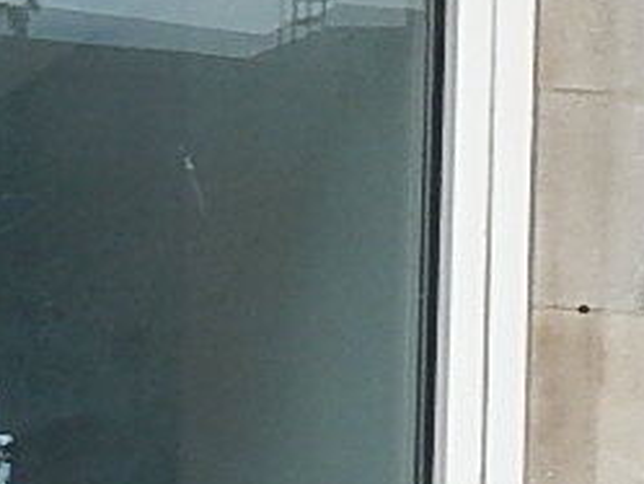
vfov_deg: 8.1
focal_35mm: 180
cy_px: 751
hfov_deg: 9.0
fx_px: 3350
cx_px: -1252
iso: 125
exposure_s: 1/640
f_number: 6.3
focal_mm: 5.1
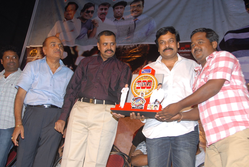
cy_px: 84
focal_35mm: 46
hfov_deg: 42.2
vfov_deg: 29.1
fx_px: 322
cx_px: 124
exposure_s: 1/125
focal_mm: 31
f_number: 5.6
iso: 320
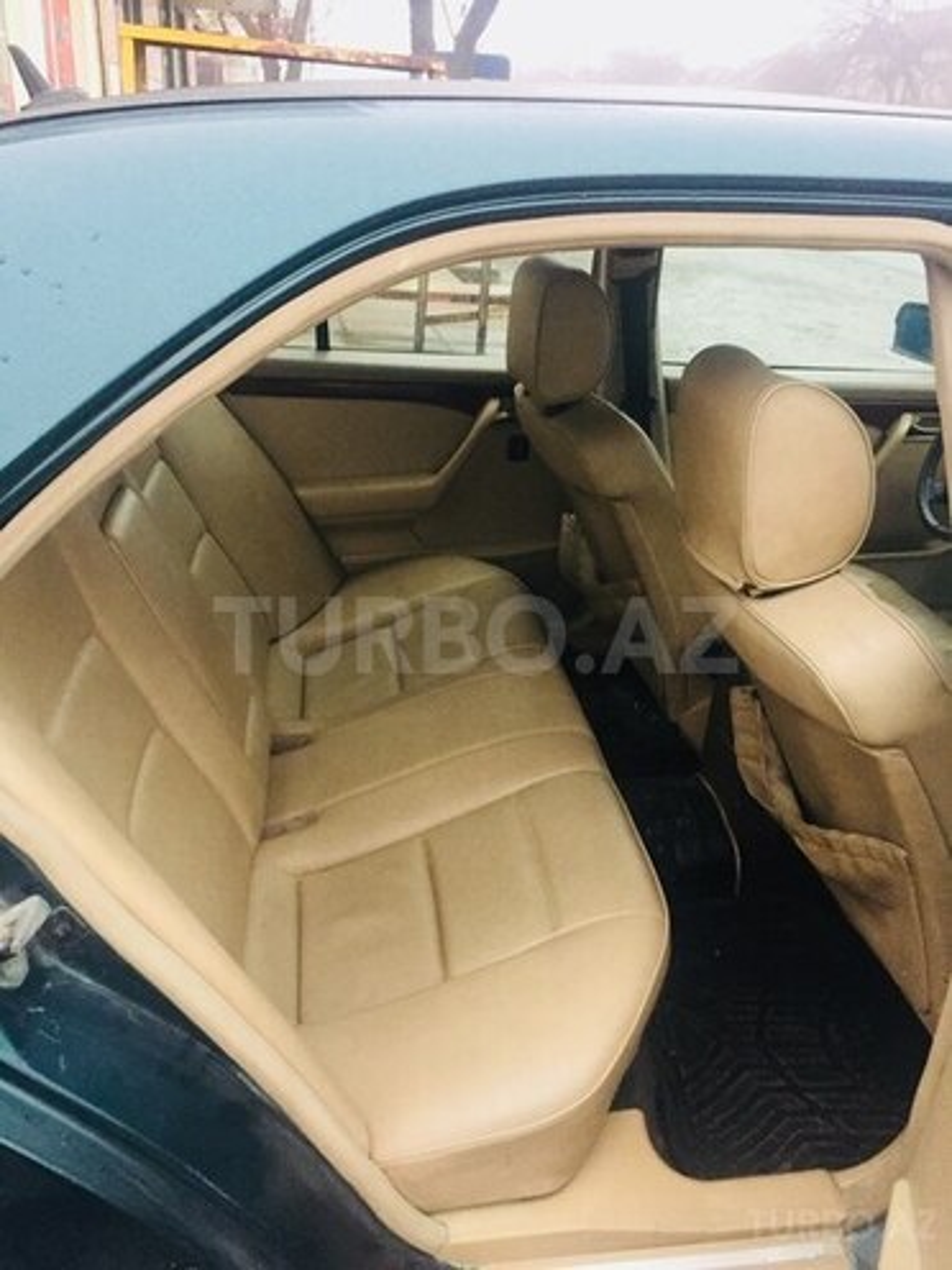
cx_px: 476
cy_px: 635
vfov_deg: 61.7
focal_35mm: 29
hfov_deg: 48.2
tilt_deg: -23.5
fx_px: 1063
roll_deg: -2.0
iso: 200
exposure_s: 1/33
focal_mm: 4.15
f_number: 2.2
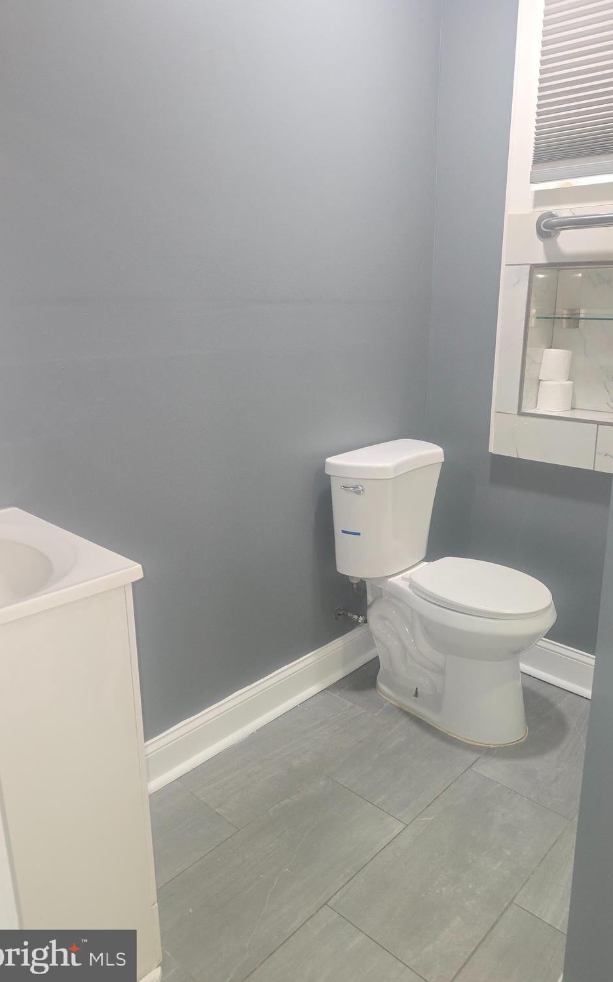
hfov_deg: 49.1
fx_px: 668
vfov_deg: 72.5
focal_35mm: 25
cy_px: 480
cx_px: 350
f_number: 1.7
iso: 100
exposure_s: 1/30
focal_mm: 6.3
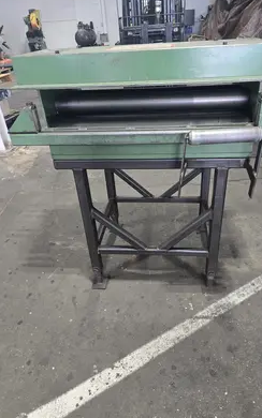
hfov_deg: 49.2
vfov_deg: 72.5
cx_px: 143
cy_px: 207
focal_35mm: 25
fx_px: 285
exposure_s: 1/120
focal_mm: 6.3
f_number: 1.7
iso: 400
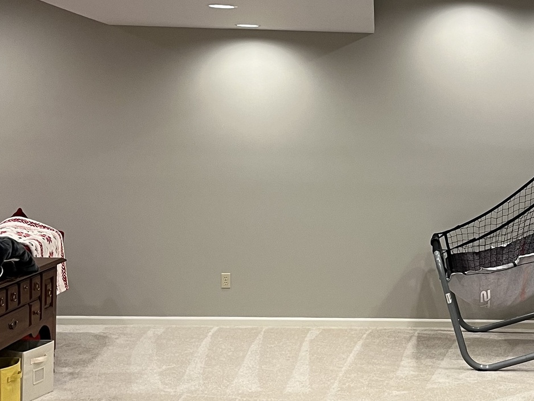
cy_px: 155
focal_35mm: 64
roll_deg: -0.2
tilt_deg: +2.6
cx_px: 442
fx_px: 987
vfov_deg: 22.9
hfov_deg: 29.4
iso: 100
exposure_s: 1/60
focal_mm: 5.1
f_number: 1.6
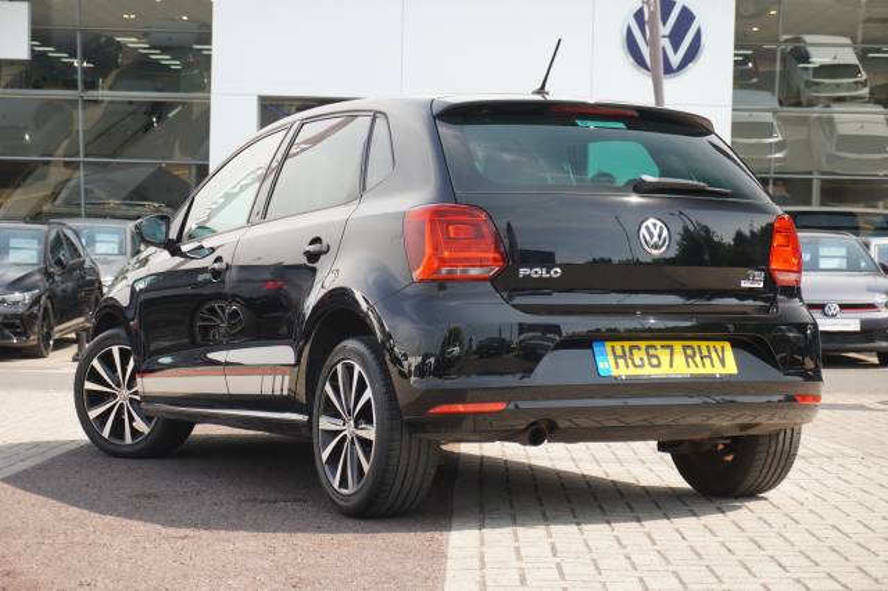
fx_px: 1849
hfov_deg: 27.0
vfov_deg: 18.2
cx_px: 444
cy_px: 296
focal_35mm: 75
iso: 100
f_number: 5.6
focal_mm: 50
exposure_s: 1/90
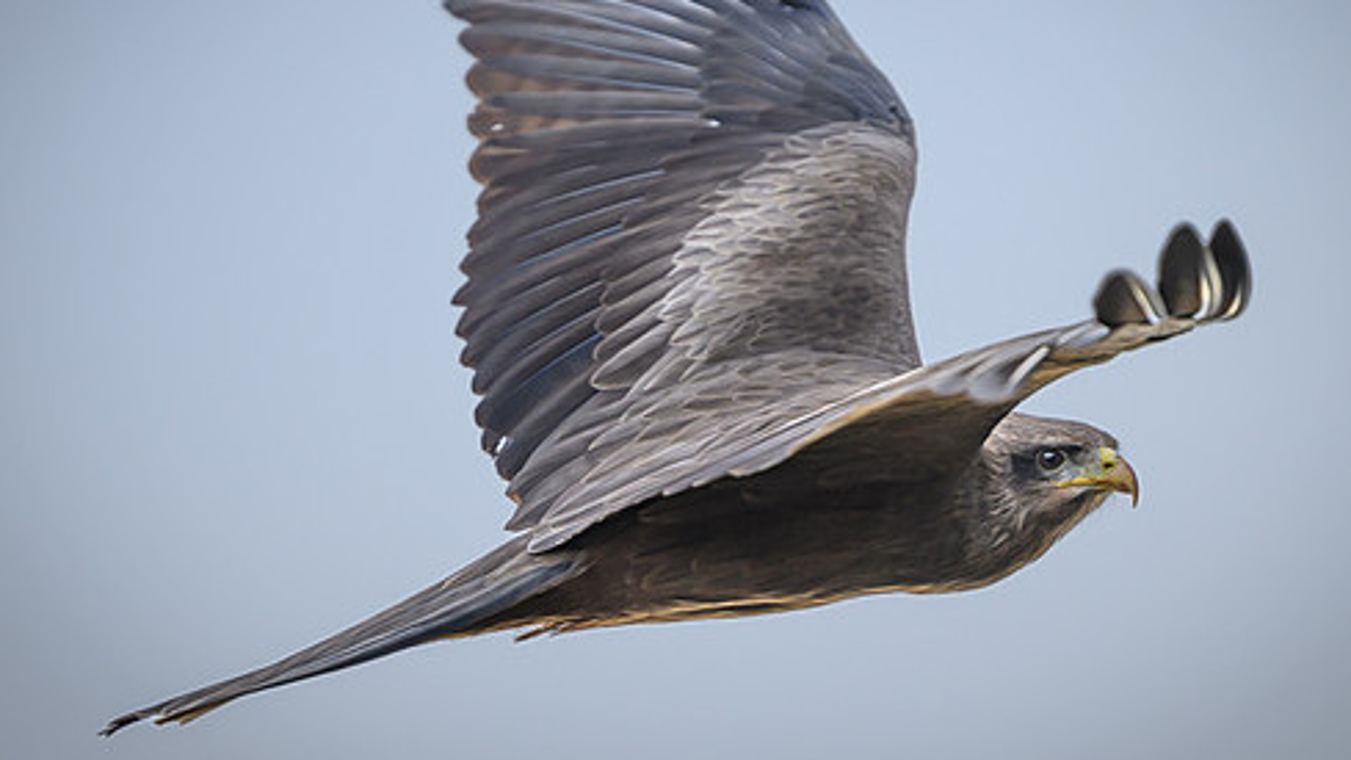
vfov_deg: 1.4
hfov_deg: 2.4
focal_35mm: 893
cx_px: 494
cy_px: 404
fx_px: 31988
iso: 1250
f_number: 4
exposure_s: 1/1250
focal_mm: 560
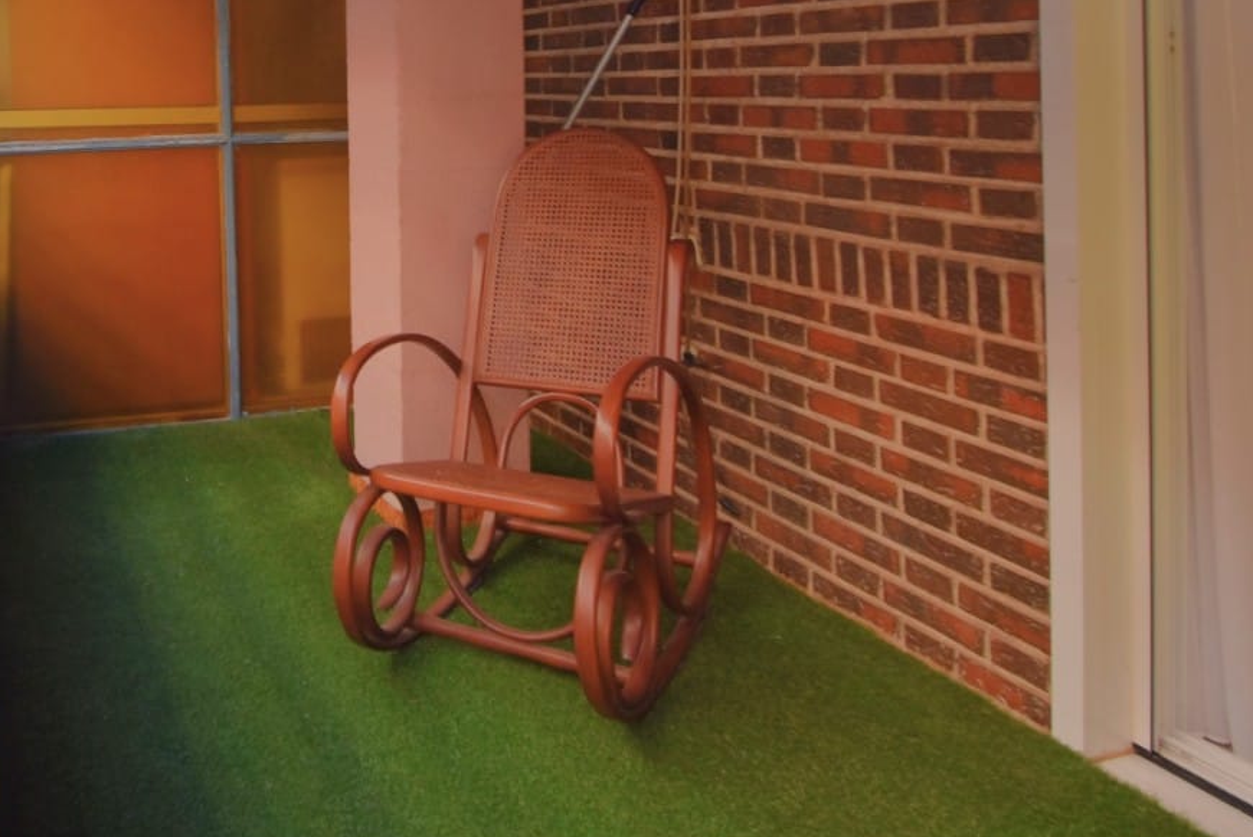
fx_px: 1079
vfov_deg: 39.6
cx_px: 223
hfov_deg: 55.3
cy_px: 101
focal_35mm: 31
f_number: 5.6
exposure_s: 1/125
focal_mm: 10
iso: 200
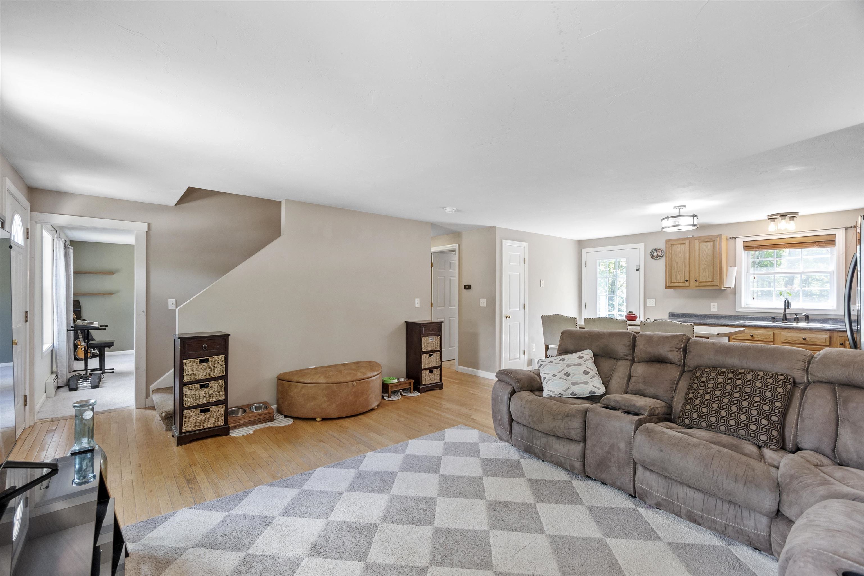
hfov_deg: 100.4
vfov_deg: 77.3
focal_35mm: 15
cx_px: 432
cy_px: 288
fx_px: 360
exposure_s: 1.3
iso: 320
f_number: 8
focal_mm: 10
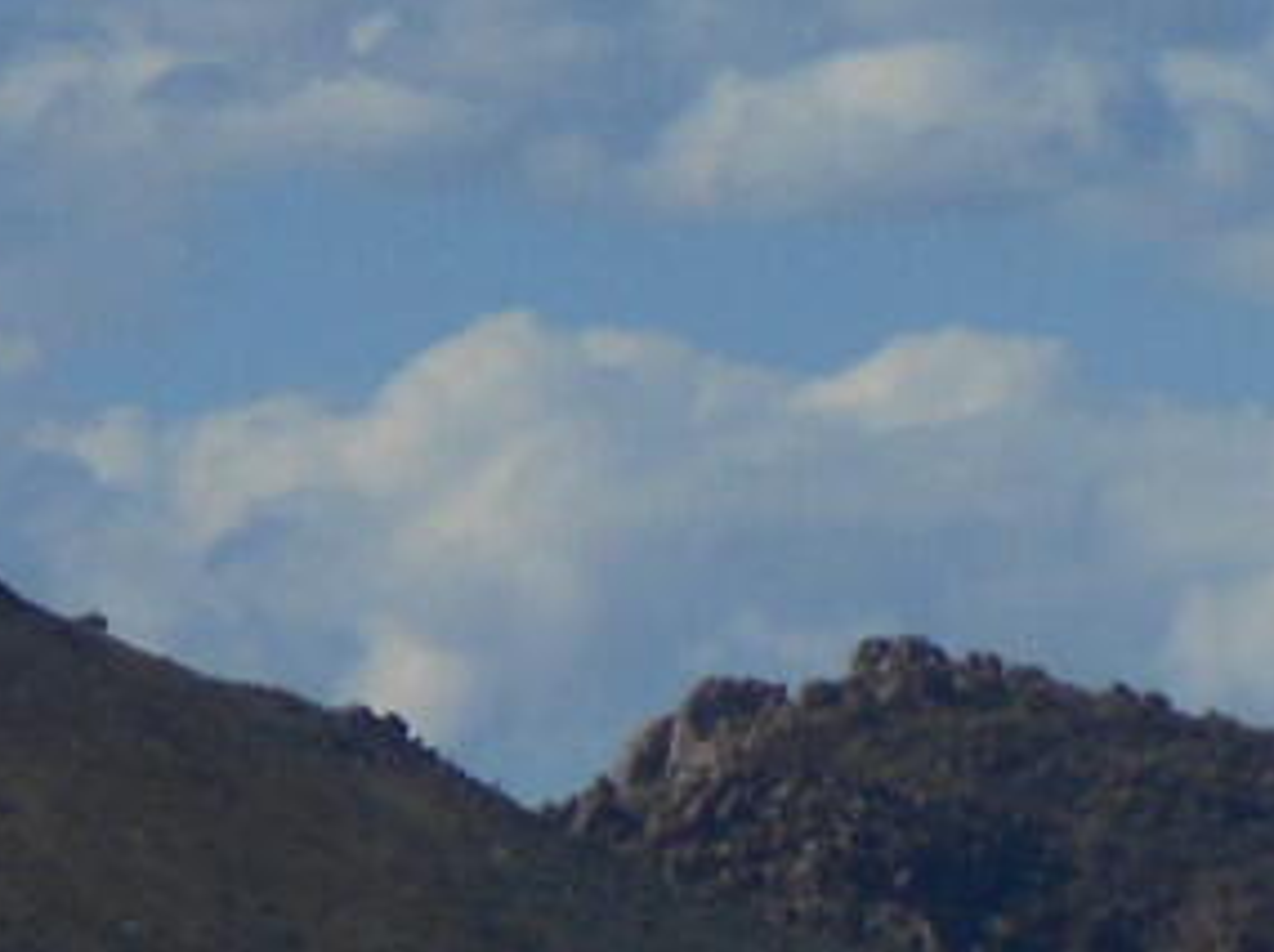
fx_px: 26870
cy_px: 241
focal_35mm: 731
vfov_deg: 2.0
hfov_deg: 2.7
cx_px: 2789
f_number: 6.5
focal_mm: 23
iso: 80
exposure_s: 1/640
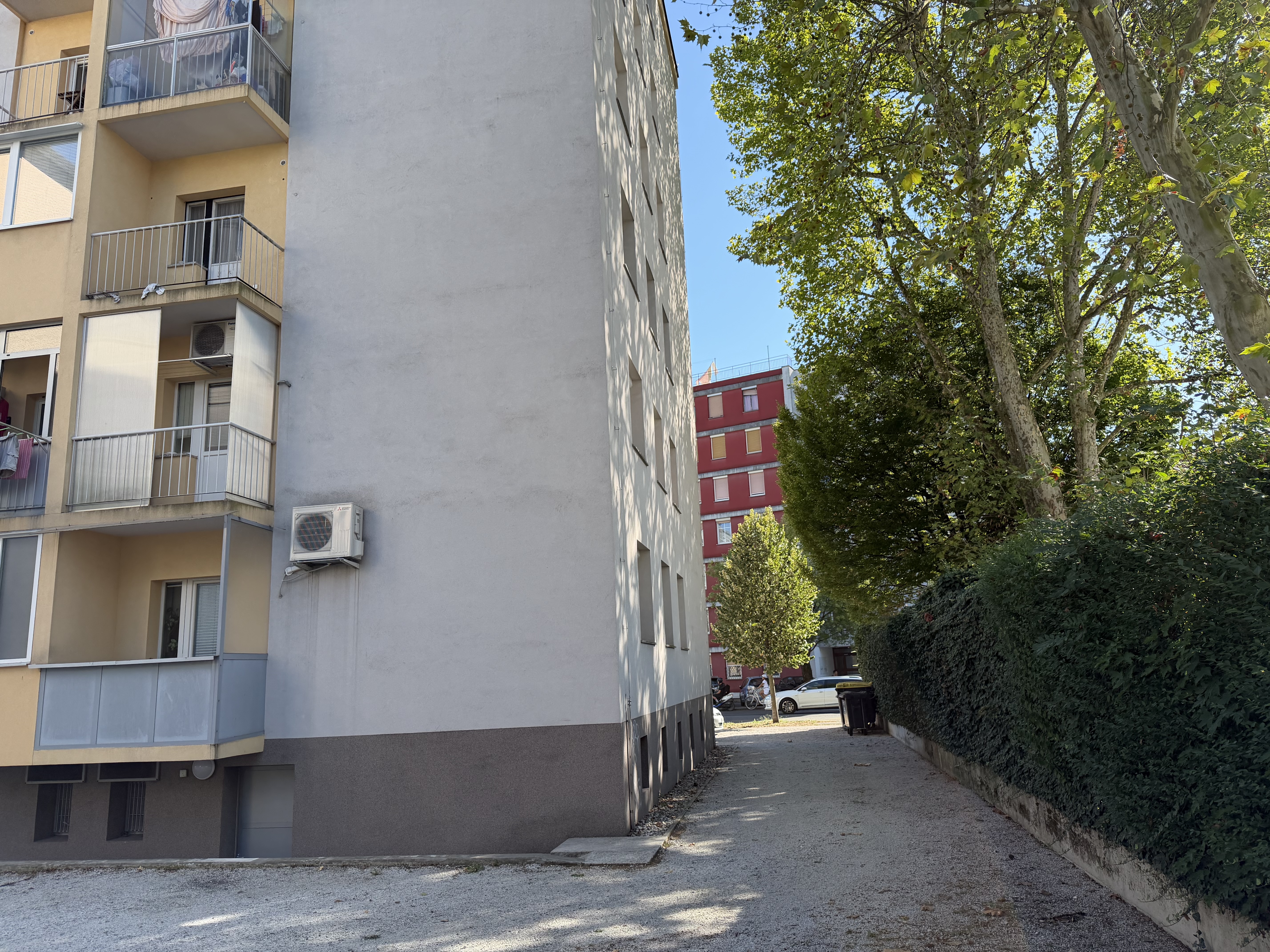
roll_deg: +1.6
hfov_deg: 71.6
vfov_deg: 56.8
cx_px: 635
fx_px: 881
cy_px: 476
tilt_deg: +12.1
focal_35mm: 24
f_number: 1.78
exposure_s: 1/1727
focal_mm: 6.76
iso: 100
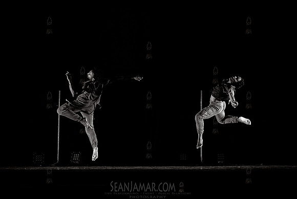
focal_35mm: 204
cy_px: 107
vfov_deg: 6.8
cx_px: 177
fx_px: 1683
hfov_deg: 10.1
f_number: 2.8
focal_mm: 155
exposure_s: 1/500
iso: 4000
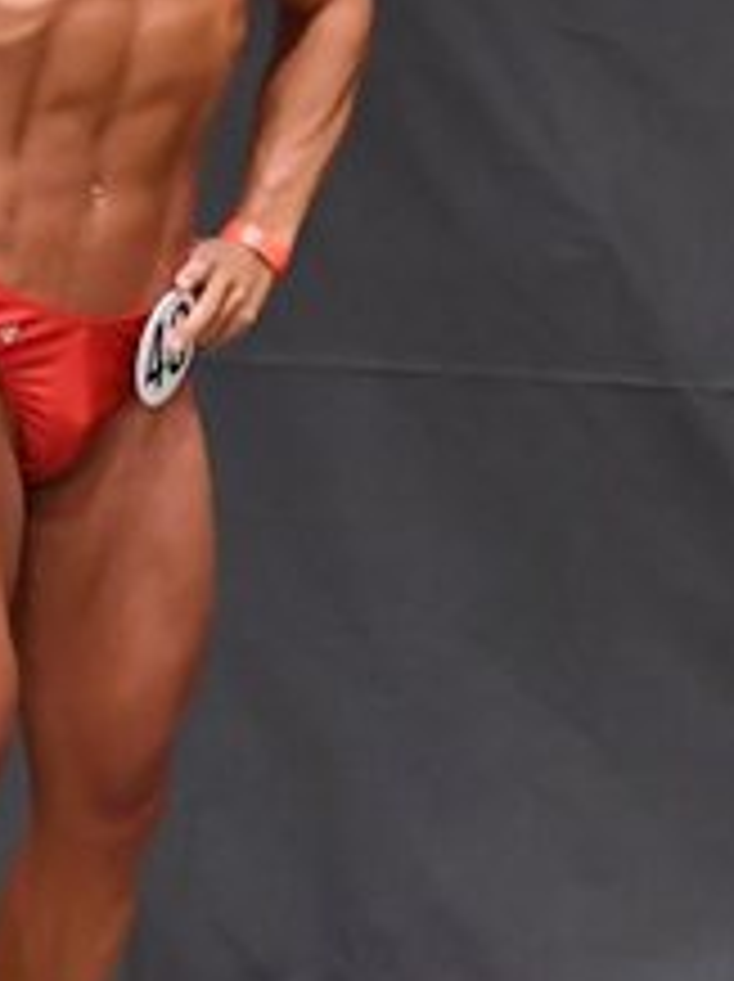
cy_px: 252
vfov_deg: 2.6
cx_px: 205
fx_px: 21784
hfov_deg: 1.9
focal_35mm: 769
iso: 6400
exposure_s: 1/400
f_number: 5.6
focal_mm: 150
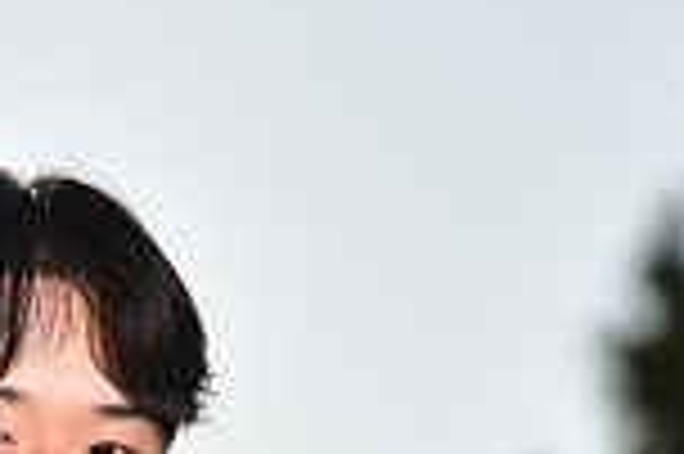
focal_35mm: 763
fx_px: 14481
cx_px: -333
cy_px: 699
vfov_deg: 1.8
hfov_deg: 2.7
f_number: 7.1
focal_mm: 200
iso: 64
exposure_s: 1/250
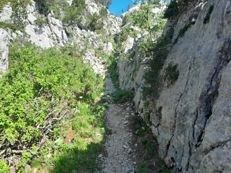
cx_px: 116
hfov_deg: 67.3
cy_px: 86
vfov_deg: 53.1
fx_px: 174
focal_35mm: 26
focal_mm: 3.98
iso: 40
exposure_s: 1/165
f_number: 1.8
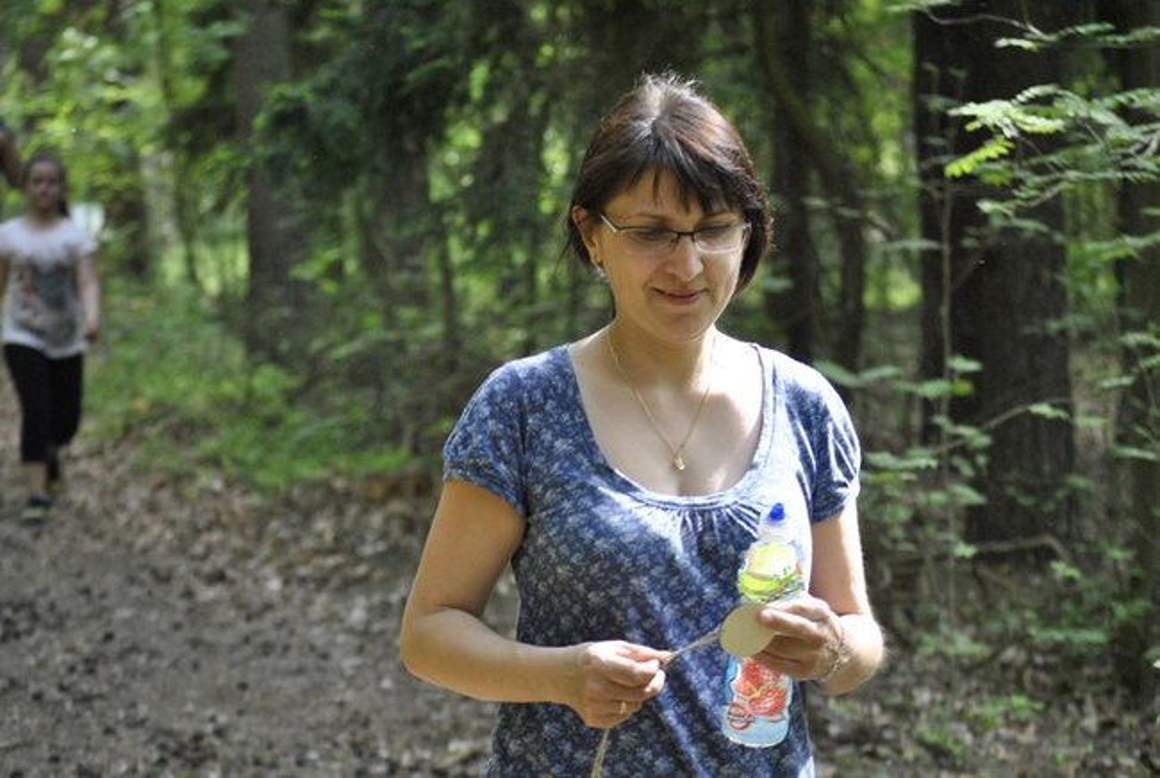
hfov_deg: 18.1
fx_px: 3632
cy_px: 389
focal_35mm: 112
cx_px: 580
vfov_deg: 12.2
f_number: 4.2
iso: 800
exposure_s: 1/250
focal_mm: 75
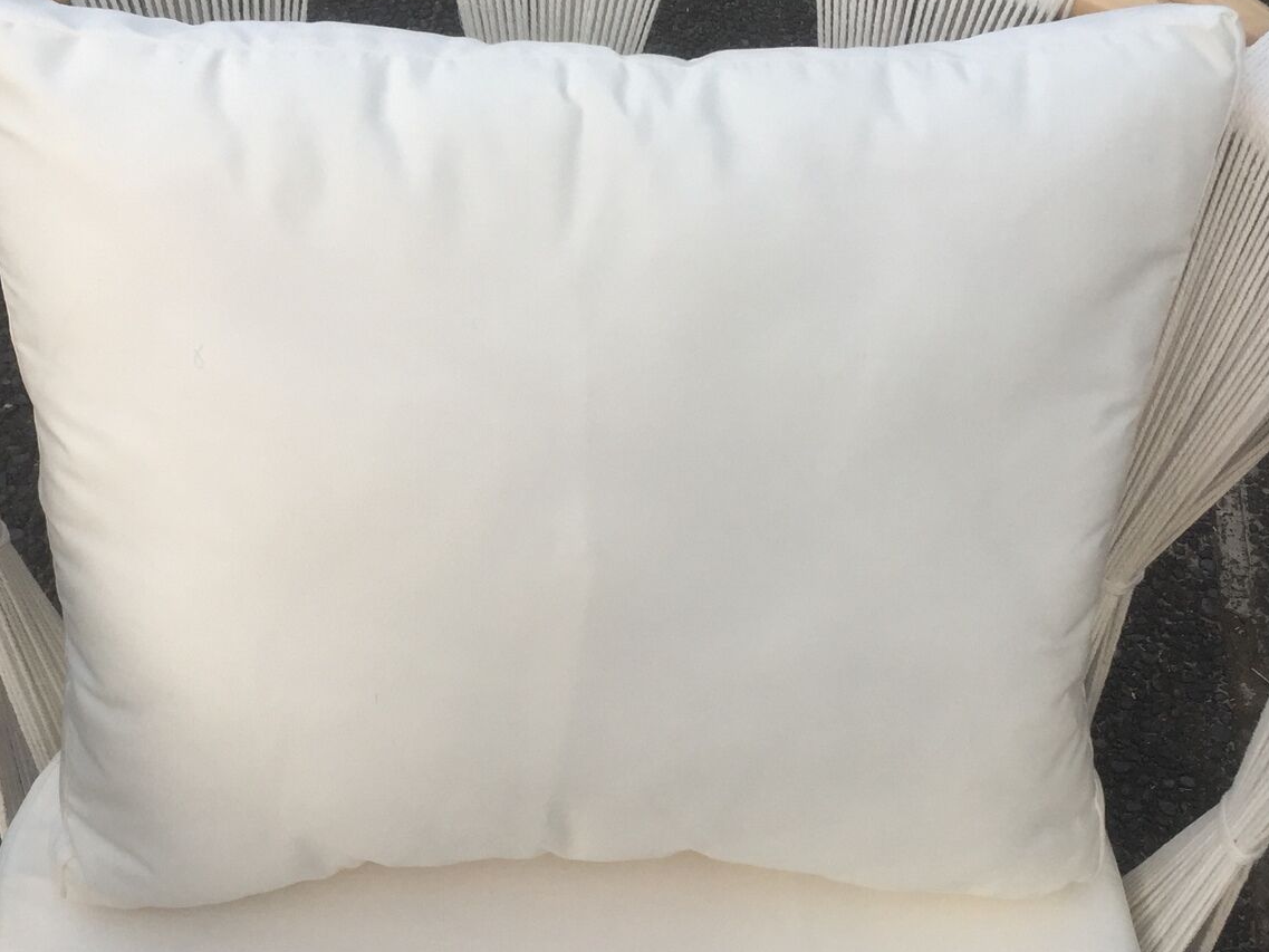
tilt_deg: -53.5
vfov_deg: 28.3
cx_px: 560
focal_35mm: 51
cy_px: 666
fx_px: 1870
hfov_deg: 37.4
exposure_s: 1/100
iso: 50
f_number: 2.2
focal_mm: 4.15
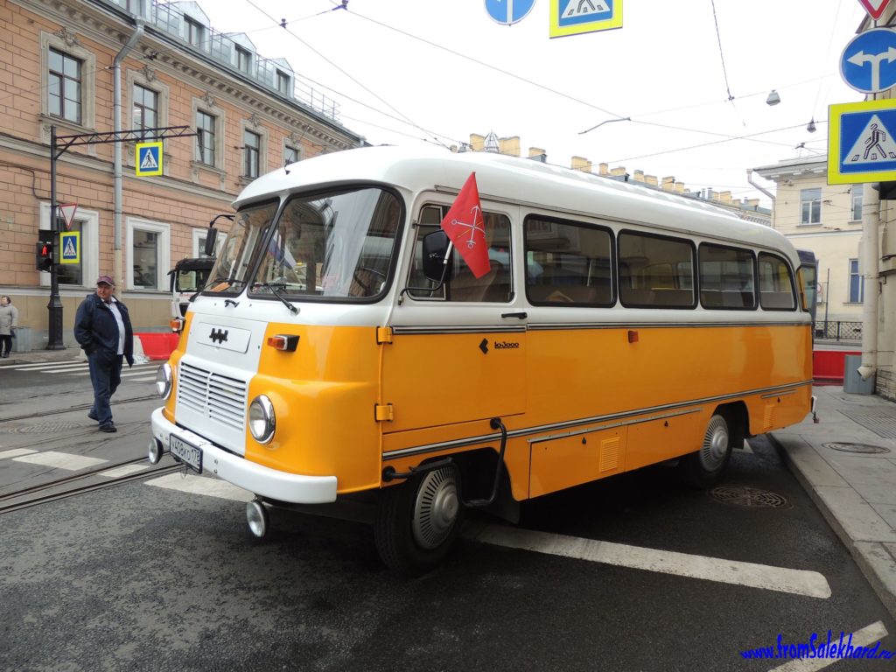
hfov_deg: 71.6
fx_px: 621
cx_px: 448
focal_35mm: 24
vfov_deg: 56.8
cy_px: 336
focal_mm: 4.3
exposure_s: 1/200
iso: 100
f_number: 3
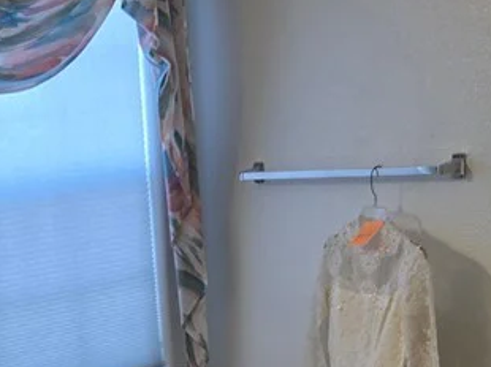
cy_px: 386
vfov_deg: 18.7
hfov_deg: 25.1
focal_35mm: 76
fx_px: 1077
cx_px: 68
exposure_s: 1/120
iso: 100
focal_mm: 5.4
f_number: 1.8
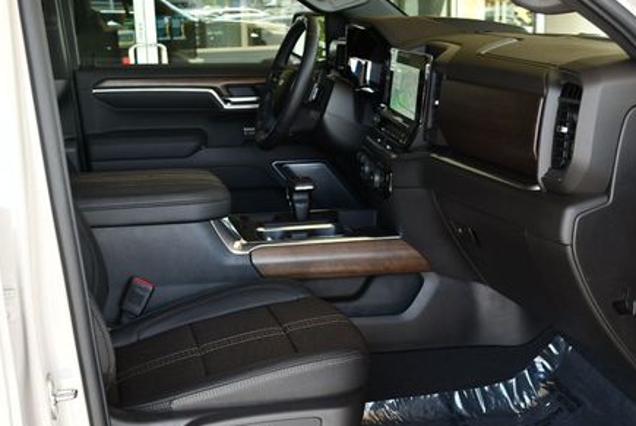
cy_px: 293
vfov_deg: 25.4
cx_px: 313
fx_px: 937
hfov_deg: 37.5
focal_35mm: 53
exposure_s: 1/250
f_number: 3.5
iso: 500
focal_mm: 18
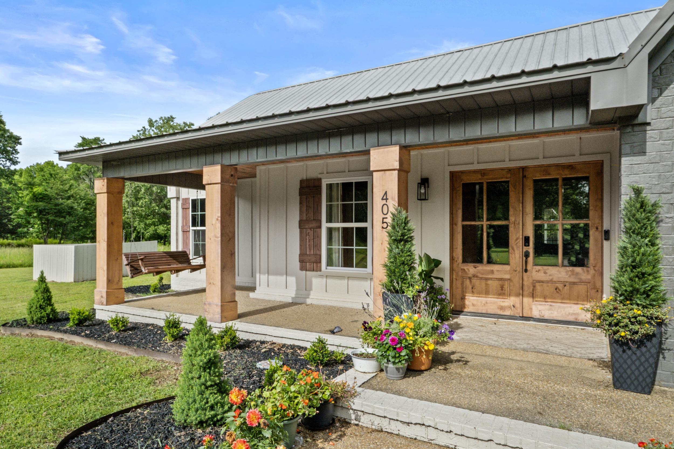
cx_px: 337
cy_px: 224
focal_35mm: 22
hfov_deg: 78.6
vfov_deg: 57.2
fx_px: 412
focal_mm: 14.5
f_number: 10
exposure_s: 1/500
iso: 400
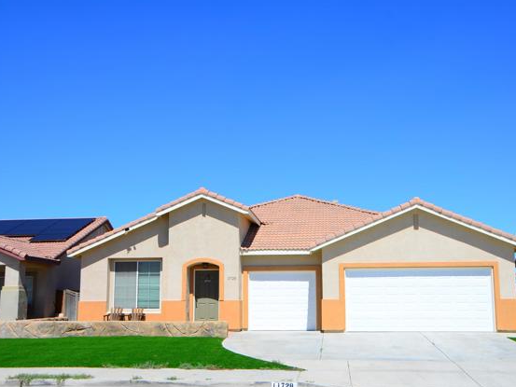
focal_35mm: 40
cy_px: 193
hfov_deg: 46.8
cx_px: 271
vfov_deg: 36.0
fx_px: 596
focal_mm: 24
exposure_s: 1/320
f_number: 7.1
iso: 100
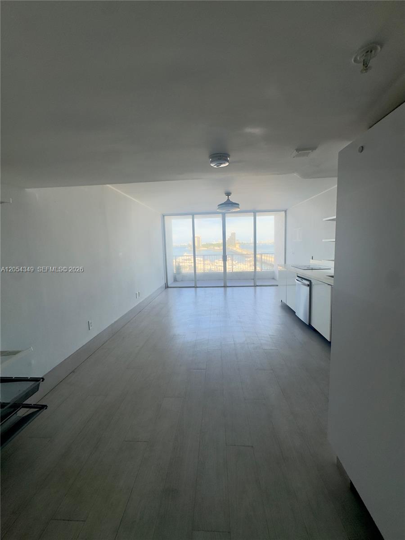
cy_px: 270
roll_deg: +1.7
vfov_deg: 102.1
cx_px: 202
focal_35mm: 14
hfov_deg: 85.7
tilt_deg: -8.0
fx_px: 218
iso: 40
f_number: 2.2
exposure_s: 1/265
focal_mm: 2.22
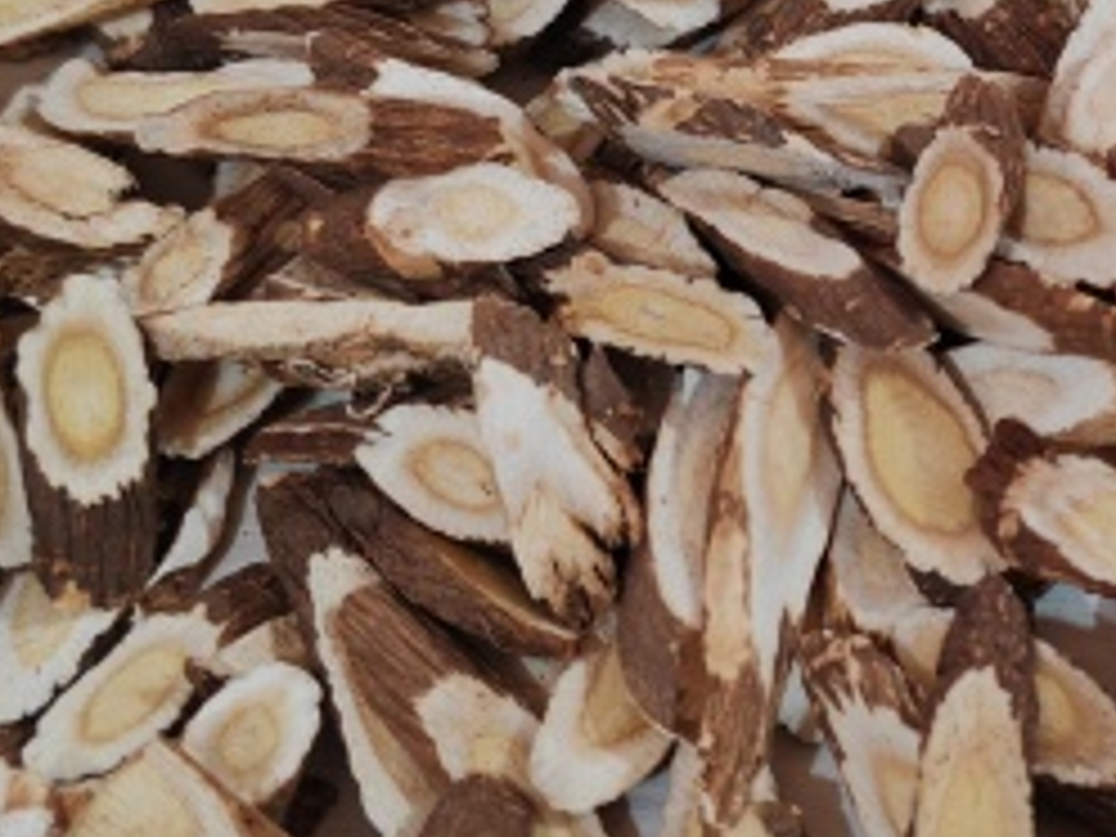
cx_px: 1098
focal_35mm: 87
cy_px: 328
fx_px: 2805
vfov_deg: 17.0
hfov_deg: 21.7
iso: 1600
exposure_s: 1/100
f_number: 1.9
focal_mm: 6.12
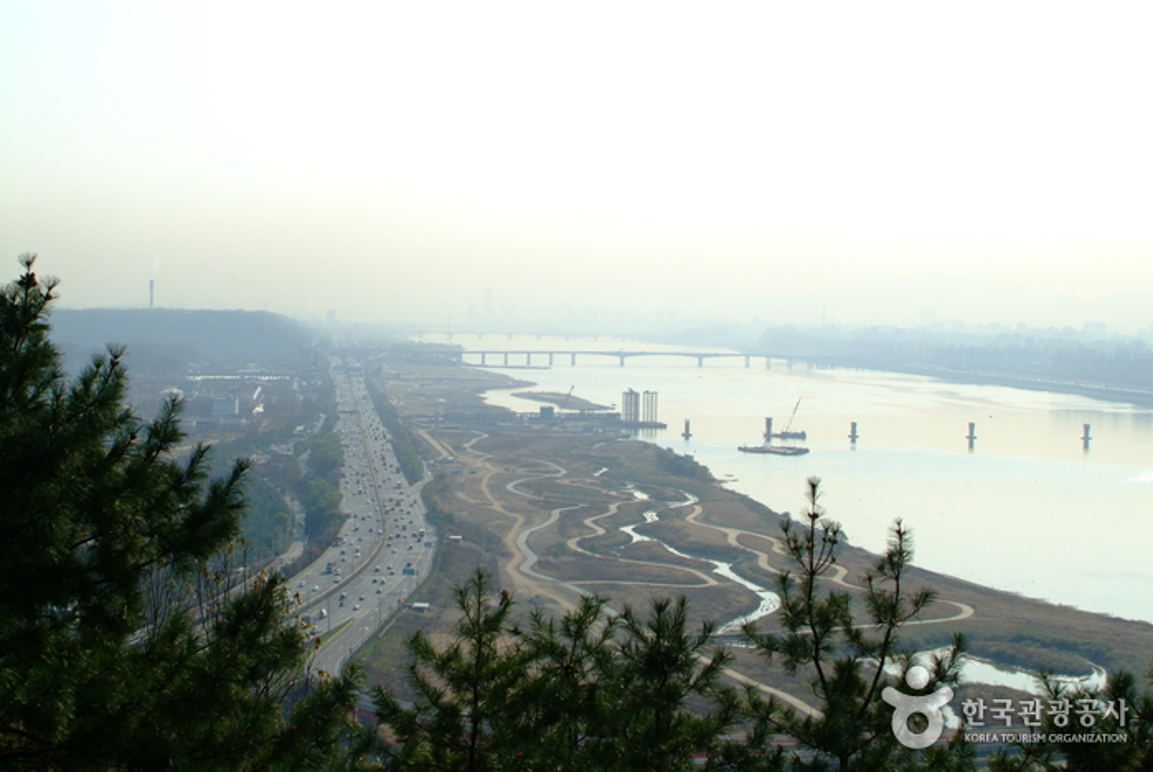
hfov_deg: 37.5
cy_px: 386
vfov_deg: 25.6
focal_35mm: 53
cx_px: 576
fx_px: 1700
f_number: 6.7
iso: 200
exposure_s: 1/500
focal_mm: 35
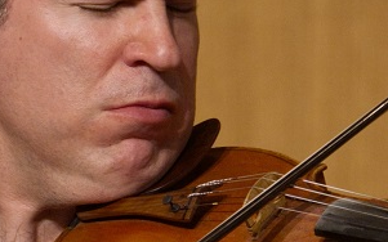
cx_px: 246
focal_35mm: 1705
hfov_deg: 1.2
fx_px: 18026
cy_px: 113
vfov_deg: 0.8
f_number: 6.4
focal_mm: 372.6
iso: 3200
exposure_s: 1/100
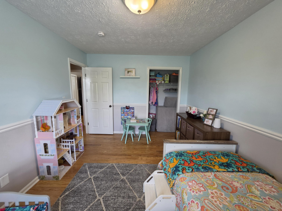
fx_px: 106
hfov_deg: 106.2
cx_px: 141
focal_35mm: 13
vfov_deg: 89.9
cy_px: 106
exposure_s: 1/60
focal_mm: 2.2
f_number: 1.9
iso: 200
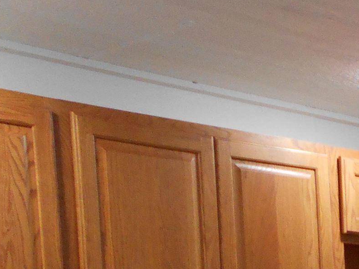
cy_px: 494
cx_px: 596
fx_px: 1047
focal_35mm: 101
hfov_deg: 16.9
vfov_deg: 13.1
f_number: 3.2
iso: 280
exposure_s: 1/30
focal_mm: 4.6
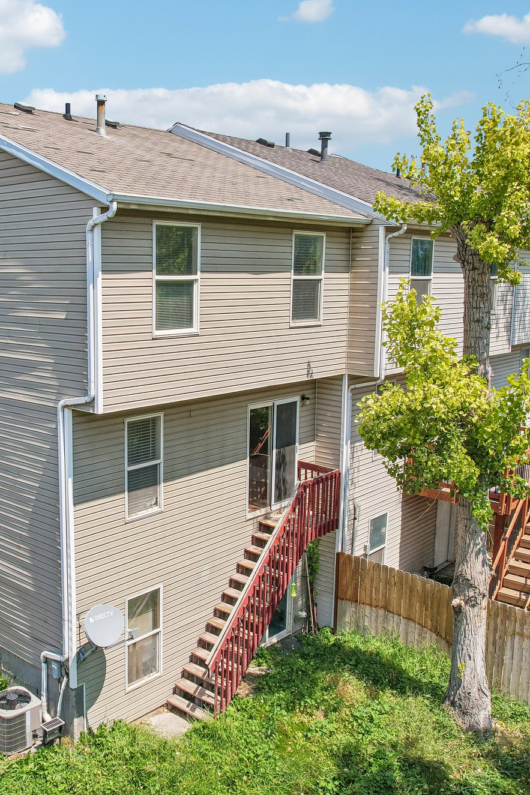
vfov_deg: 55.8
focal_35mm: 34
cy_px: 393
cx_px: 160
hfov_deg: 38.3
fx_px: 751
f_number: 2.8
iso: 120
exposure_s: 1/80
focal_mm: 8.4
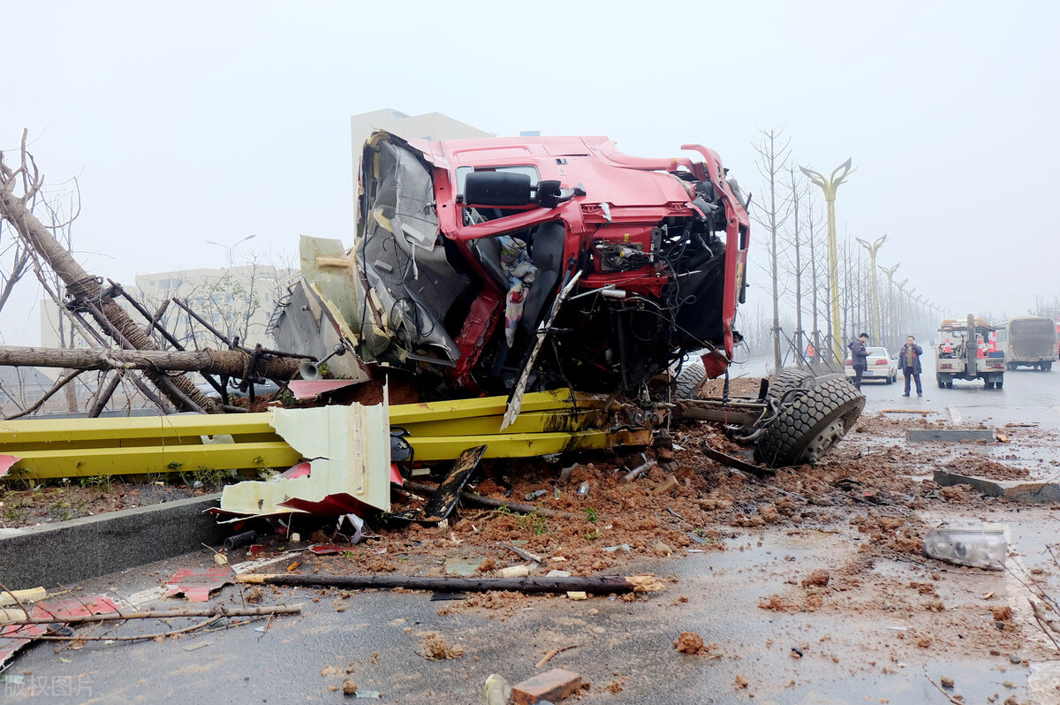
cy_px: 352
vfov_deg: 44.9
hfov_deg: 63.7
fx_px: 853
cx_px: 530
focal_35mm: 29
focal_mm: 19.2
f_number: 3.8
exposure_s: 1/350
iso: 400
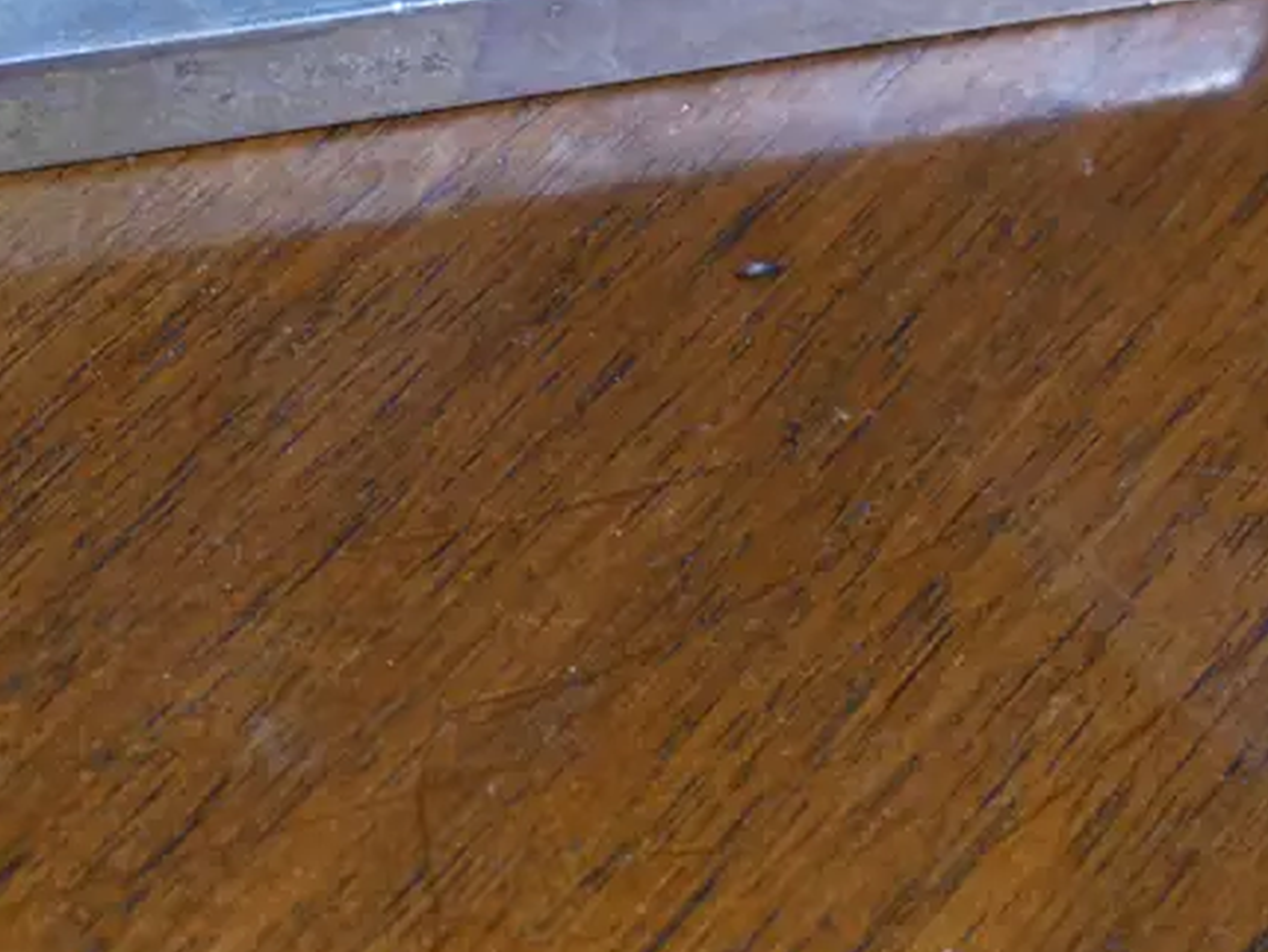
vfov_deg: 14.6
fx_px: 3665
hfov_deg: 19.3
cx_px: 115
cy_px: 78
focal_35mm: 100
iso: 1250
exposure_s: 1/60
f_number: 5
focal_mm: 21
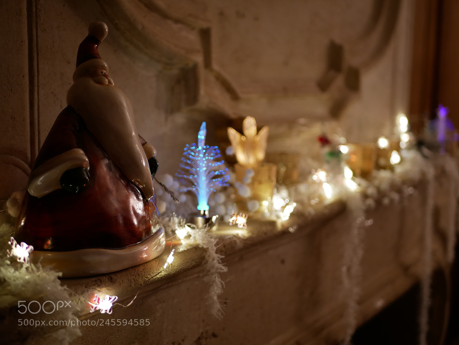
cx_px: 230
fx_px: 663
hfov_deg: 38.2
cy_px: 172
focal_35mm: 50
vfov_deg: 29.1
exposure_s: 1/60
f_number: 1.7
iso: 640
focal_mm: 25
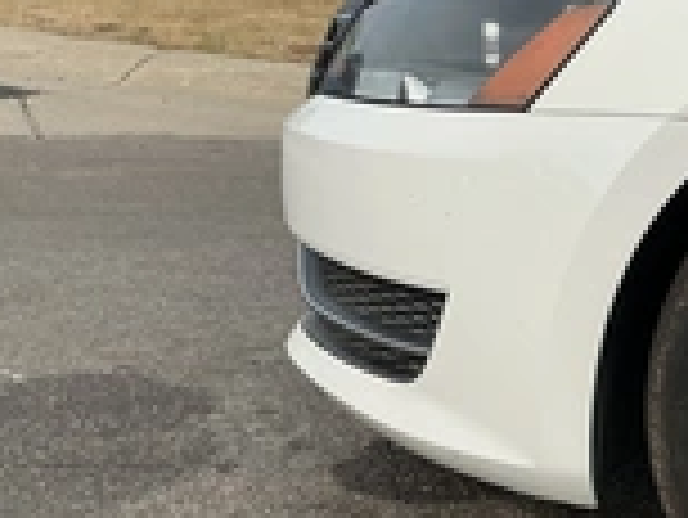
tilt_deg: -11.3
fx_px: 1452
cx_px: 751
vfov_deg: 20.2
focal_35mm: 73
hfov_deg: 24.9
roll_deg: -2.0
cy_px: 275
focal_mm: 3
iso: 25
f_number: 1.8
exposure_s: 1/2058
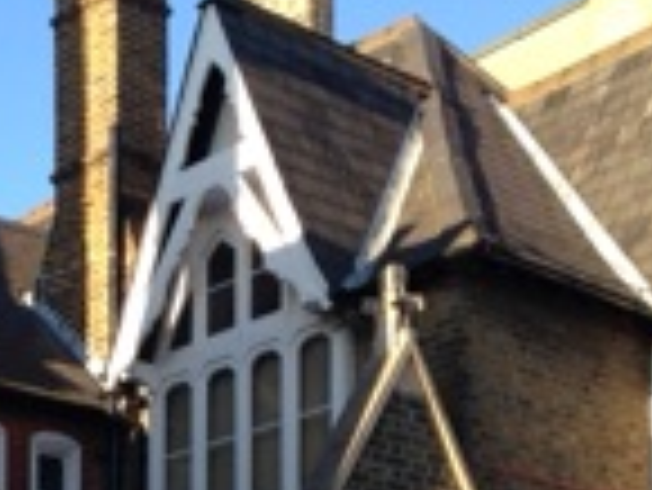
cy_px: 665
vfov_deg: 13.1
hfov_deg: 17.9
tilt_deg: +8.7
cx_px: 144
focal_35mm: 109
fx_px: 2055
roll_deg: -1.8
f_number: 2.4
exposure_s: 1/398
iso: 50
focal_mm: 4.12
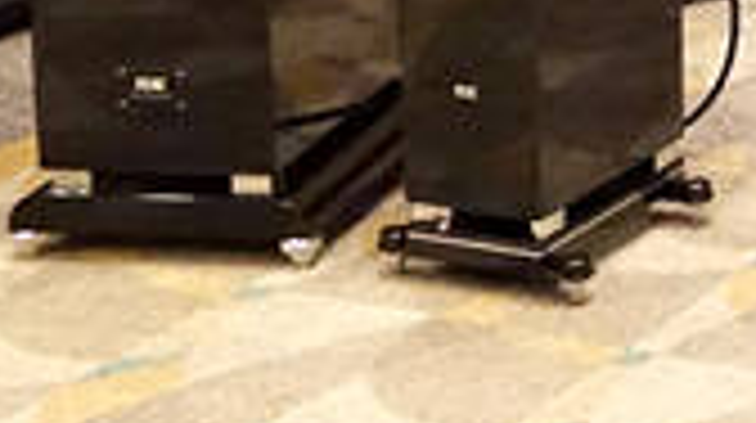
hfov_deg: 13.1
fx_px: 2703
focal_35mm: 135
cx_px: 1642
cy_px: -392
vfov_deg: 8.5
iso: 4000
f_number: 2.8
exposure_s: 1/60
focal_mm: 8.8
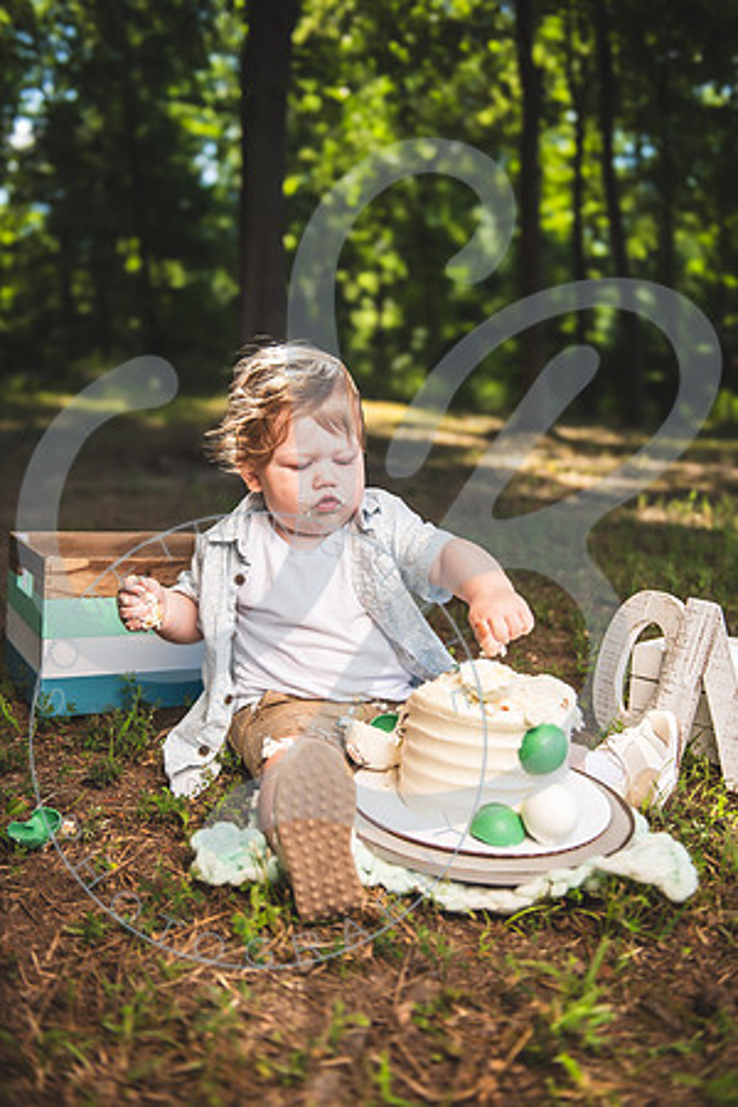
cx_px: 369
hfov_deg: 38.9
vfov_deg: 55.8
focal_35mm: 34
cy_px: 554
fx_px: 1045
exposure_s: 1/800
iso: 100
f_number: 2.8
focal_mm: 34
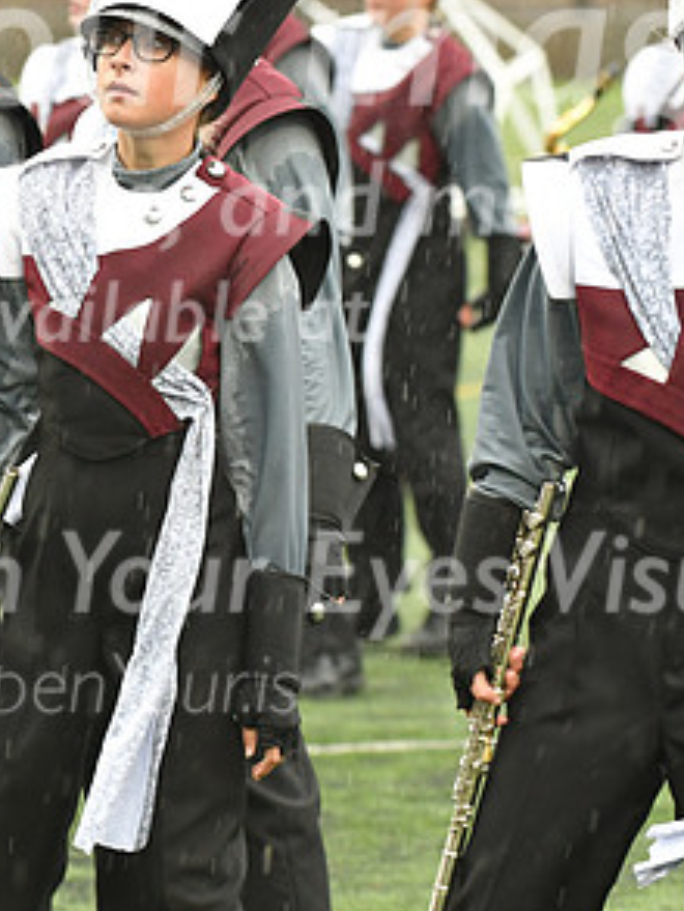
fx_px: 9397
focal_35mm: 357
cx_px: 159
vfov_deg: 5.5
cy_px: 365
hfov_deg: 4.2
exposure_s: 1/320
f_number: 4
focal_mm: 125
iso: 1000
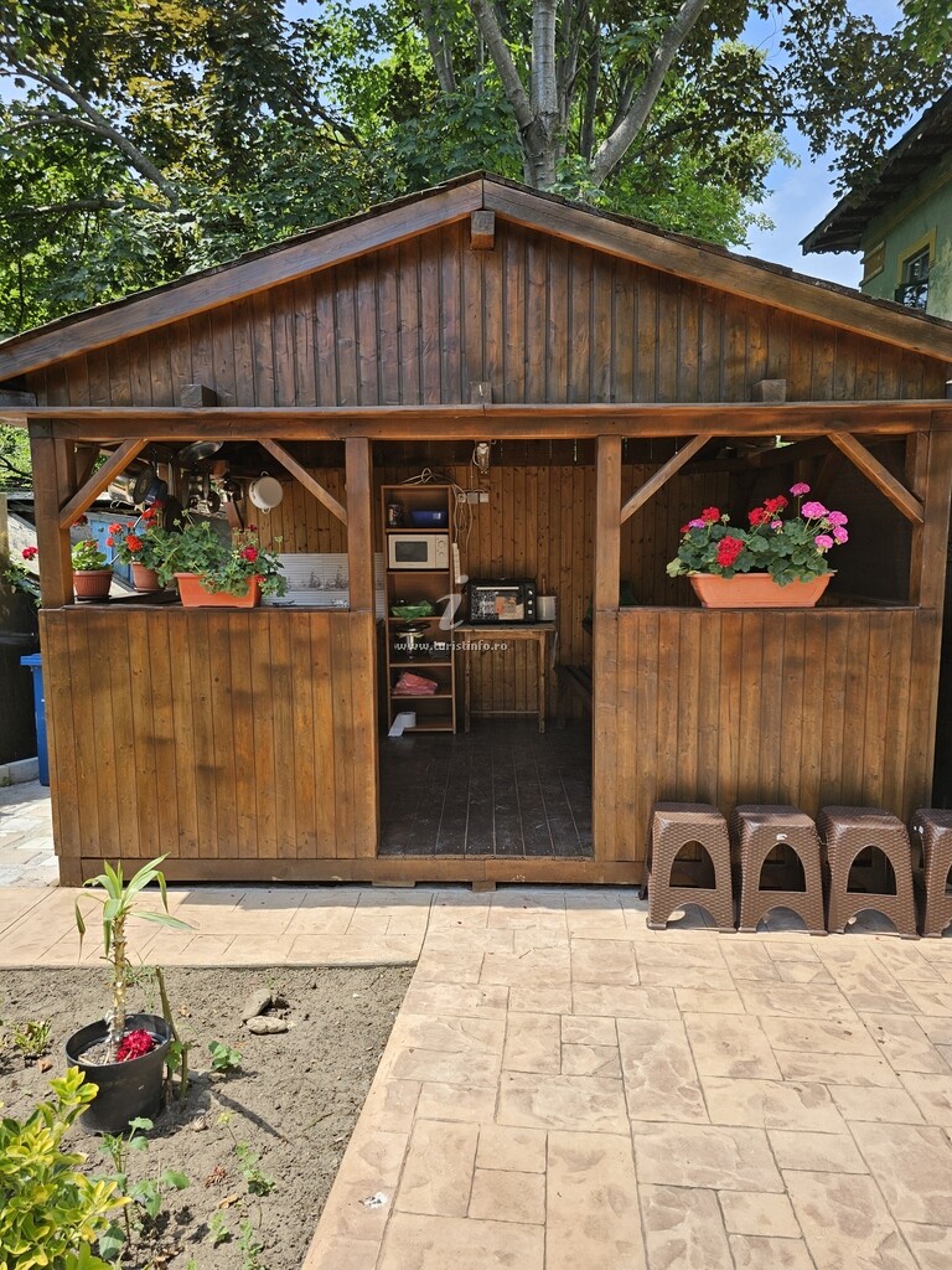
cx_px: 476
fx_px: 843
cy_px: 635
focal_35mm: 23
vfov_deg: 73.9
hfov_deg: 58.9
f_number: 1.7
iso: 10
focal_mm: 6.3
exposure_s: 1/263
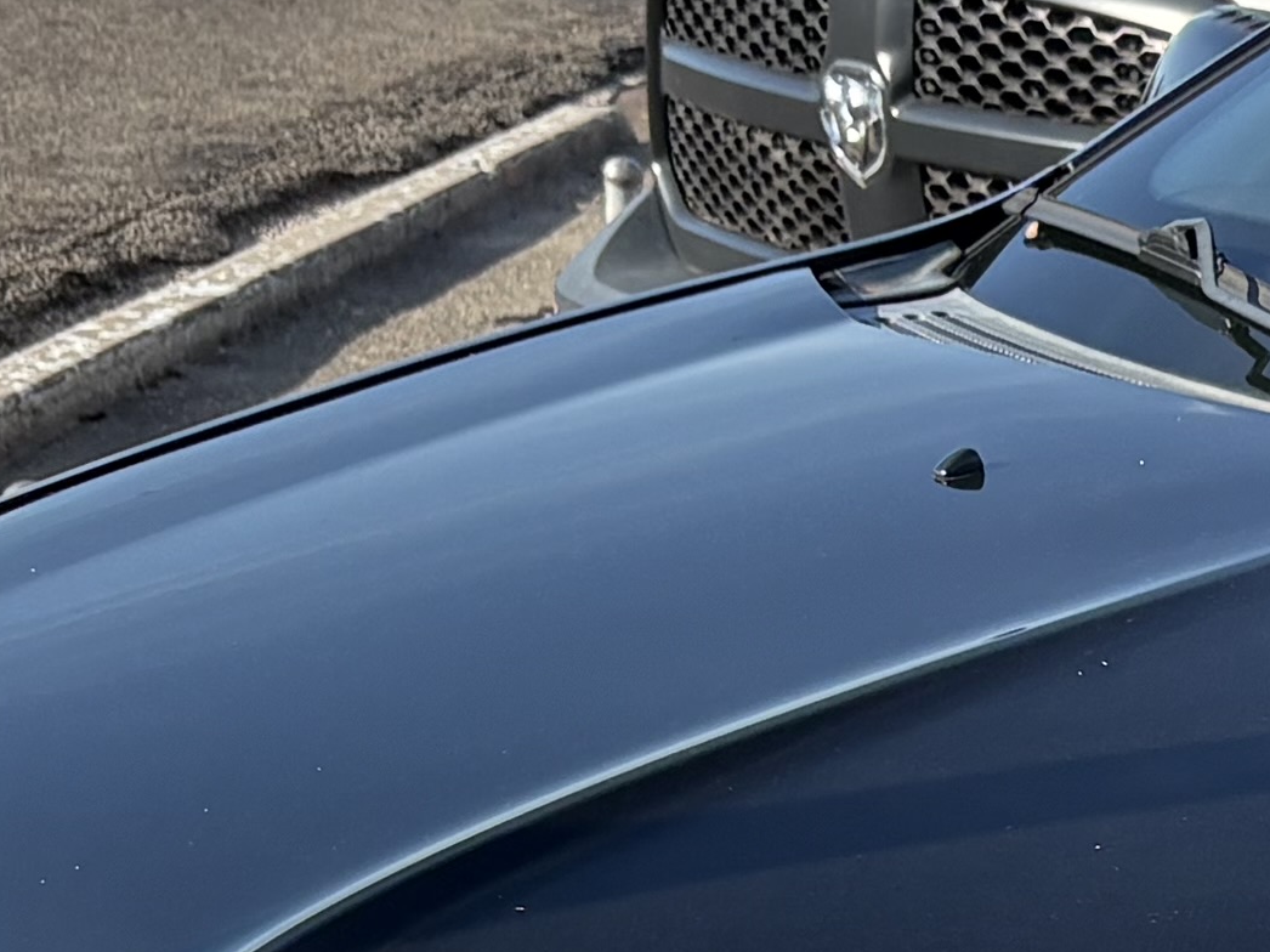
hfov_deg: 12.7
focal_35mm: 142
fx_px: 5209
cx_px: 2233
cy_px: 1470
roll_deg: -4.3
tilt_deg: -18.2
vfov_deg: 10.1
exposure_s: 1/1626
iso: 64
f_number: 1.6
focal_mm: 5.96
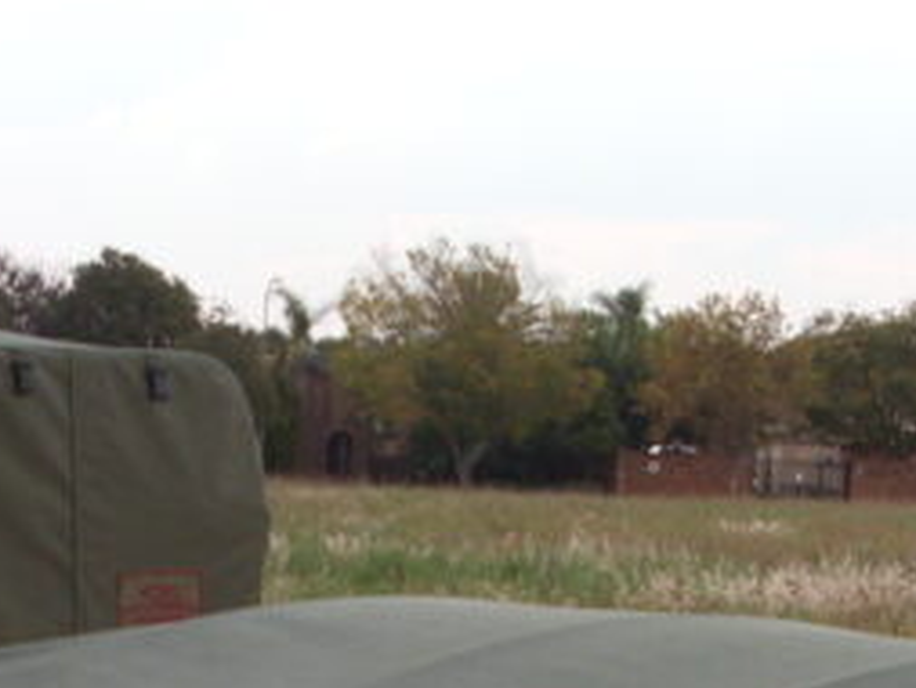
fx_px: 4077
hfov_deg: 12.8
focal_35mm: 154
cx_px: 290
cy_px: 938
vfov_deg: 9.4
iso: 100
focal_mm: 6.3
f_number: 2.8
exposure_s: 1/30
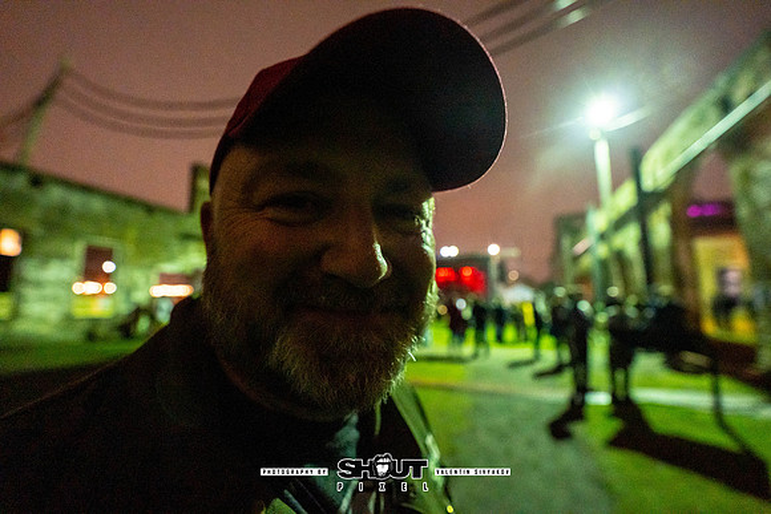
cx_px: 386
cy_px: 257
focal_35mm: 14
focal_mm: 14
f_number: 2.8
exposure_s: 1/100
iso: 4000
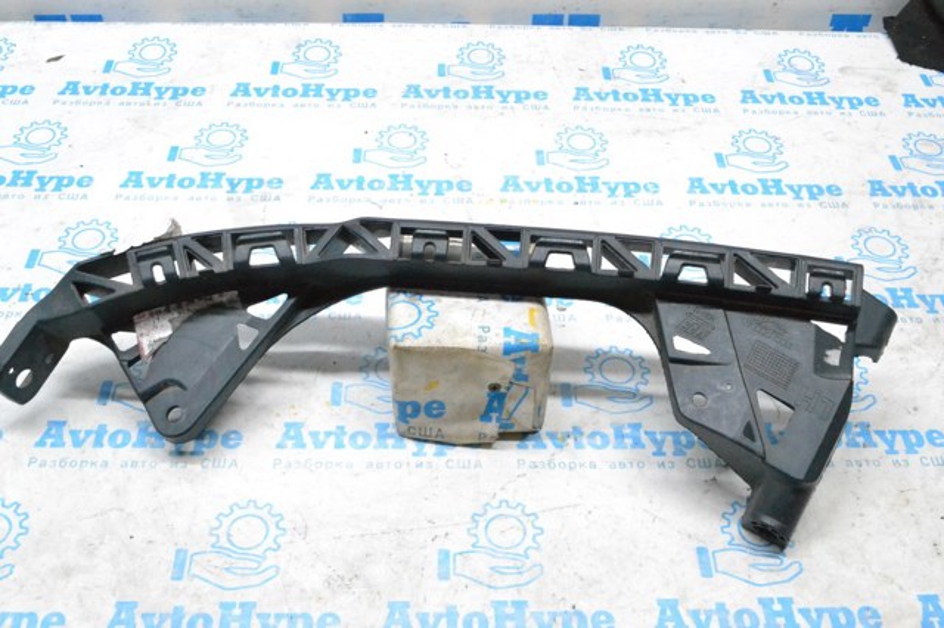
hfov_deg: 49.6
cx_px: 472
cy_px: 314
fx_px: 1022
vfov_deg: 34.2
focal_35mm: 39
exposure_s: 1/125
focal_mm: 26
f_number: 10
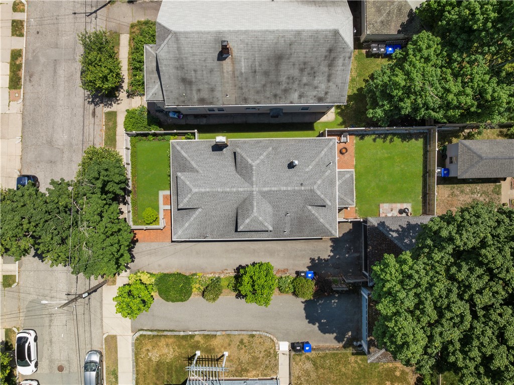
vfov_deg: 56.7
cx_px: 257
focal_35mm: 24
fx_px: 356
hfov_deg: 71.6
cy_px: 192
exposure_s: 1/160
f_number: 5.6
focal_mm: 12.29
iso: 100
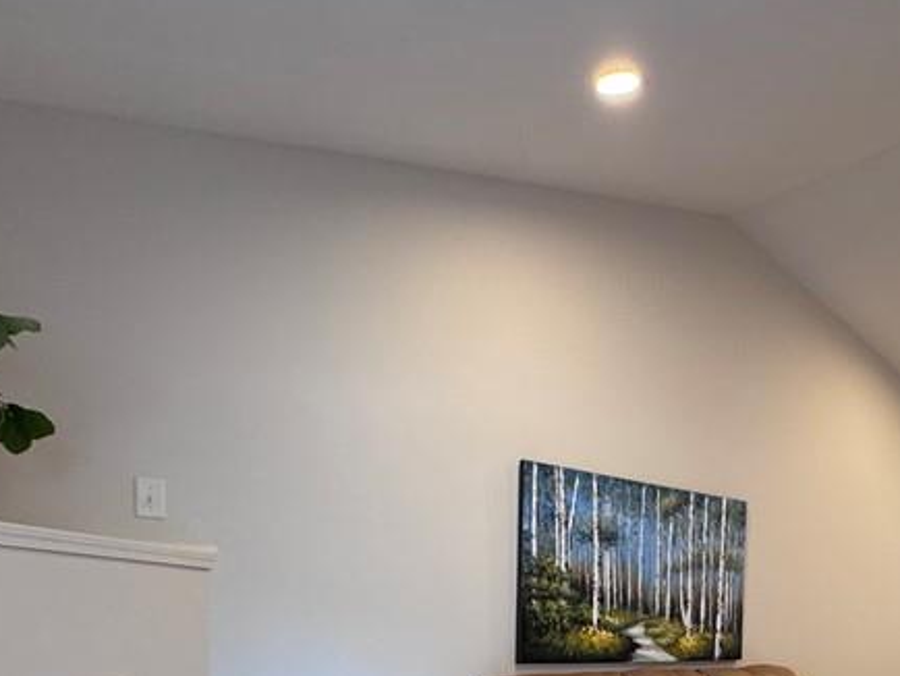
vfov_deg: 38.3
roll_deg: -0.3
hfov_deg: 52.3
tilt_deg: -2.8
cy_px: 672
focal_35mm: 33
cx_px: 699
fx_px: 858
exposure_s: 1/60
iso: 200
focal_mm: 2.22
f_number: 2.2
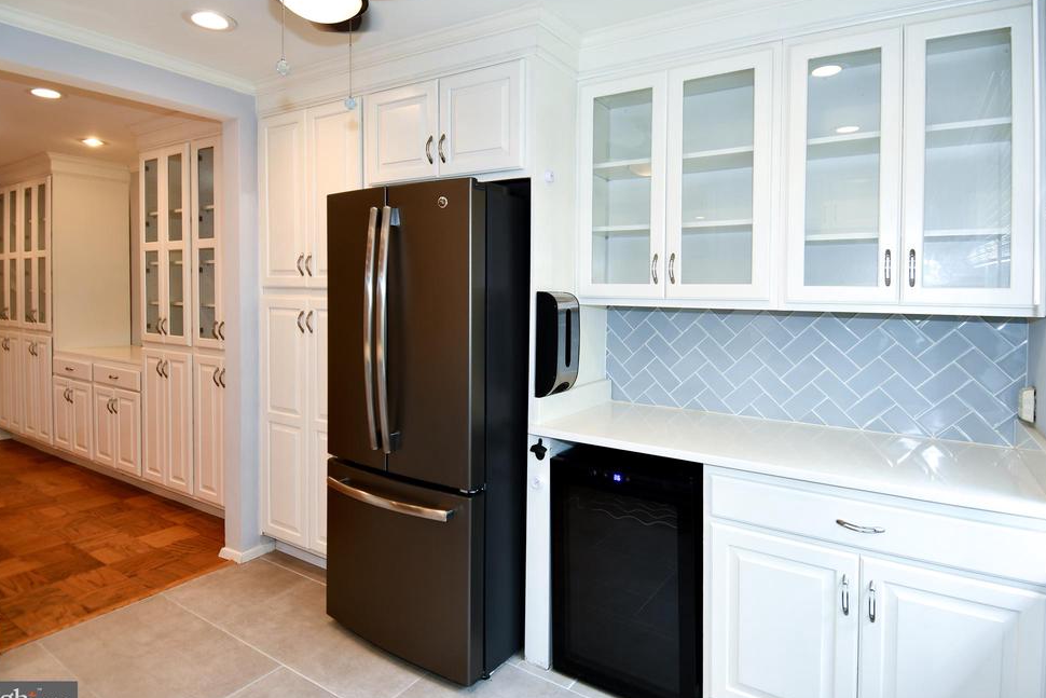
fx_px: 552
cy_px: 352
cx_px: 510
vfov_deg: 64.6
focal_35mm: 19
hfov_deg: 86.9
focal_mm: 12
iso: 250
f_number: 4
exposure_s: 1/60
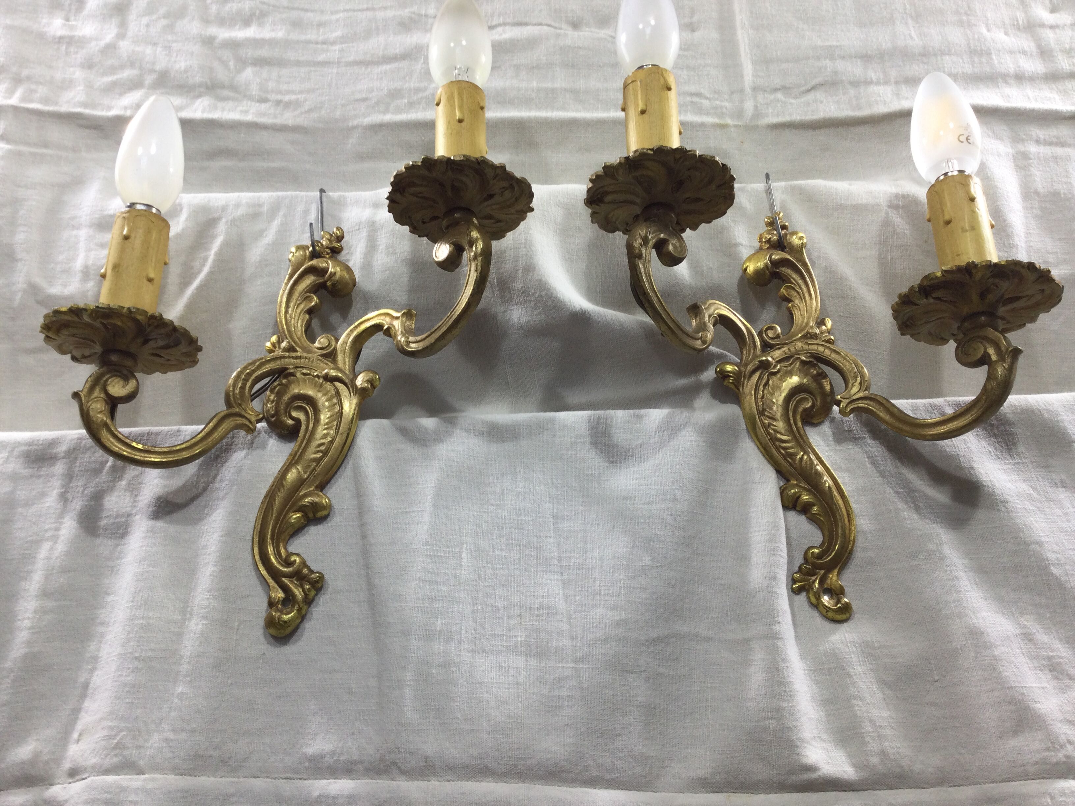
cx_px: 538
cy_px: 403
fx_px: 963
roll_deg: +0.6
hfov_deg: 58.4
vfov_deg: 45.4
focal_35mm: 31
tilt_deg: +25.1
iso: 25
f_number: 2.4
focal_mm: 3.3
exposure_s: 1/50
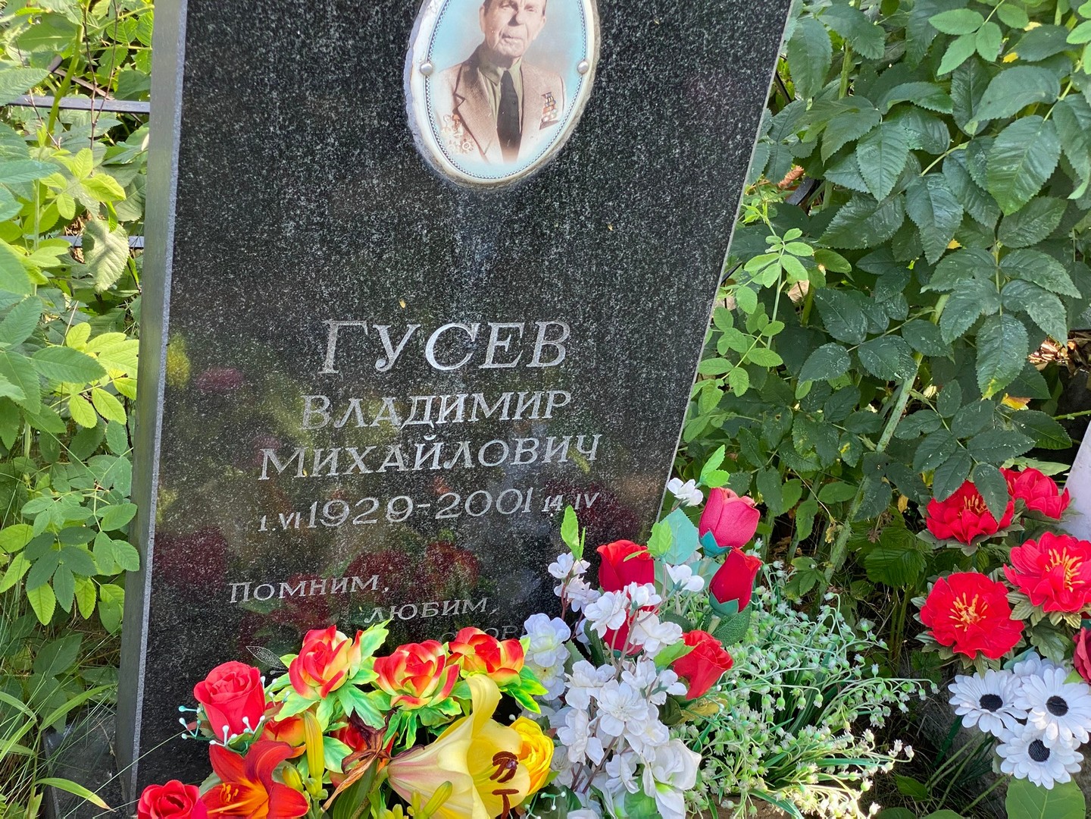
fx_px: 1639
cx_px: 546
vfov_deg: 28.0
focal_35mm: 52
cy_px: 410
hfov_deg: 36.8
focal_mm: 6
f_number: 2
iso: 40
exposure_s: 1/122
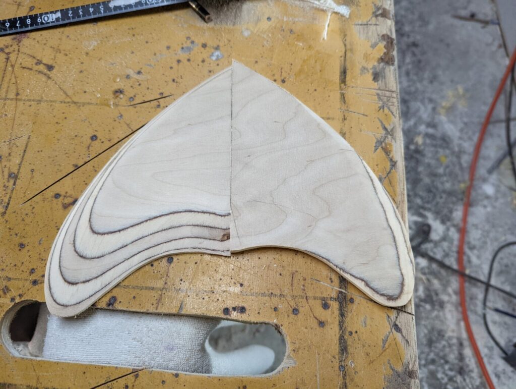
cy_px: 194
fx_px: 358
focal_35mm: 24
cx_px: 258
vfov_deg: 56.9
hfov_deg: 71.5
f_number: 1.85
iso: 669
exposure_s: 1/120
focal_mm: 6.81
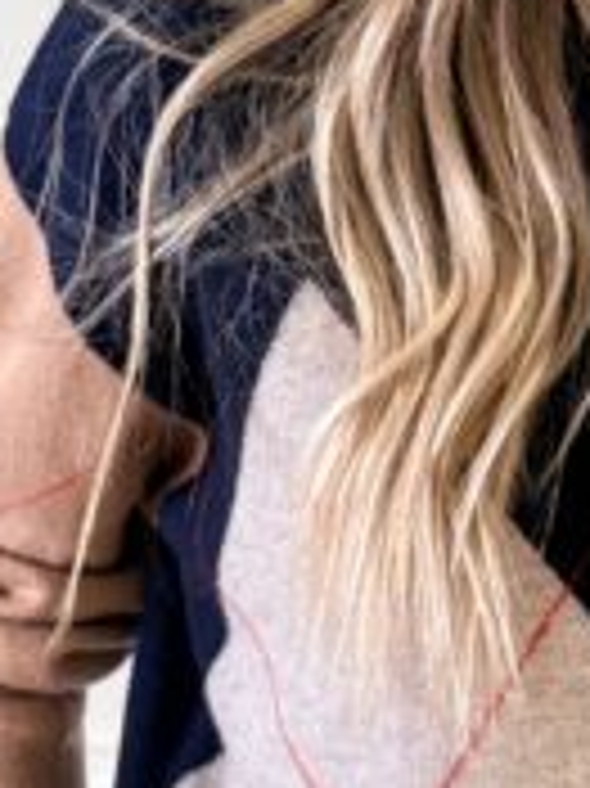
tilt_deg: -9.4
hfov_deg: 11.3
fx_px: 2912
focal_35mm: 128
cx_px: 716
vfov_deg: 15.4
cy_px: 516
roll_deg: -4.3
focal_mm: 6.76
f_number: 1.78
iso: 125
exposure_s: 1/100
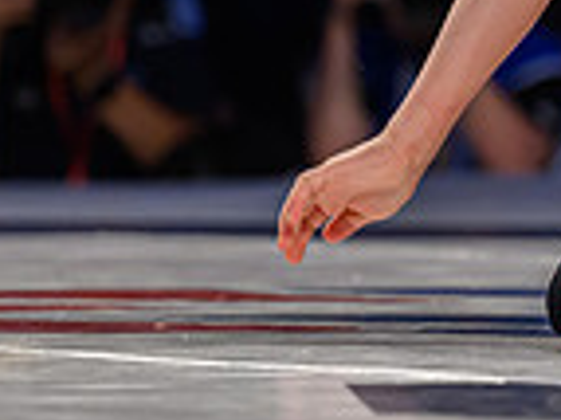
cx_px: 970
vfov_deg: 2.2
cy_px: -65
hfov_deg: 2.9
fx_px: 10865
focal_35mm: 671
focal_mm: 115
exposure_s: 1/800
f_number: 2.8
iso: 2000
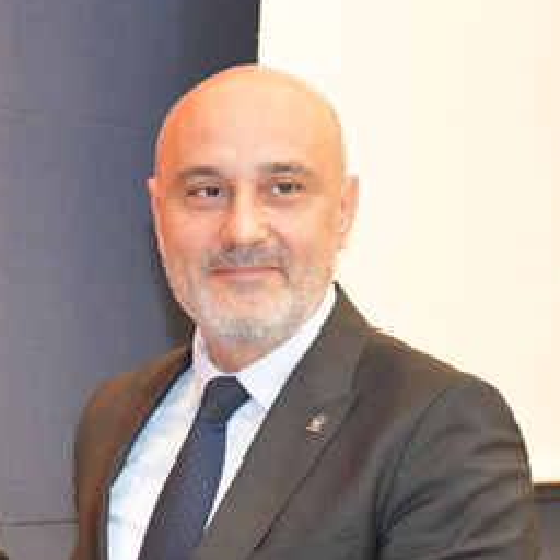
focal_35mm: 134
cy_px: 419
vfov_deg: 13.0
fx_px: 2453
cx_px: -9
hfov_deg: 12.9
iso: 2000
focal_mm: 42
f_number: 4.5
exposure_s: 1/60
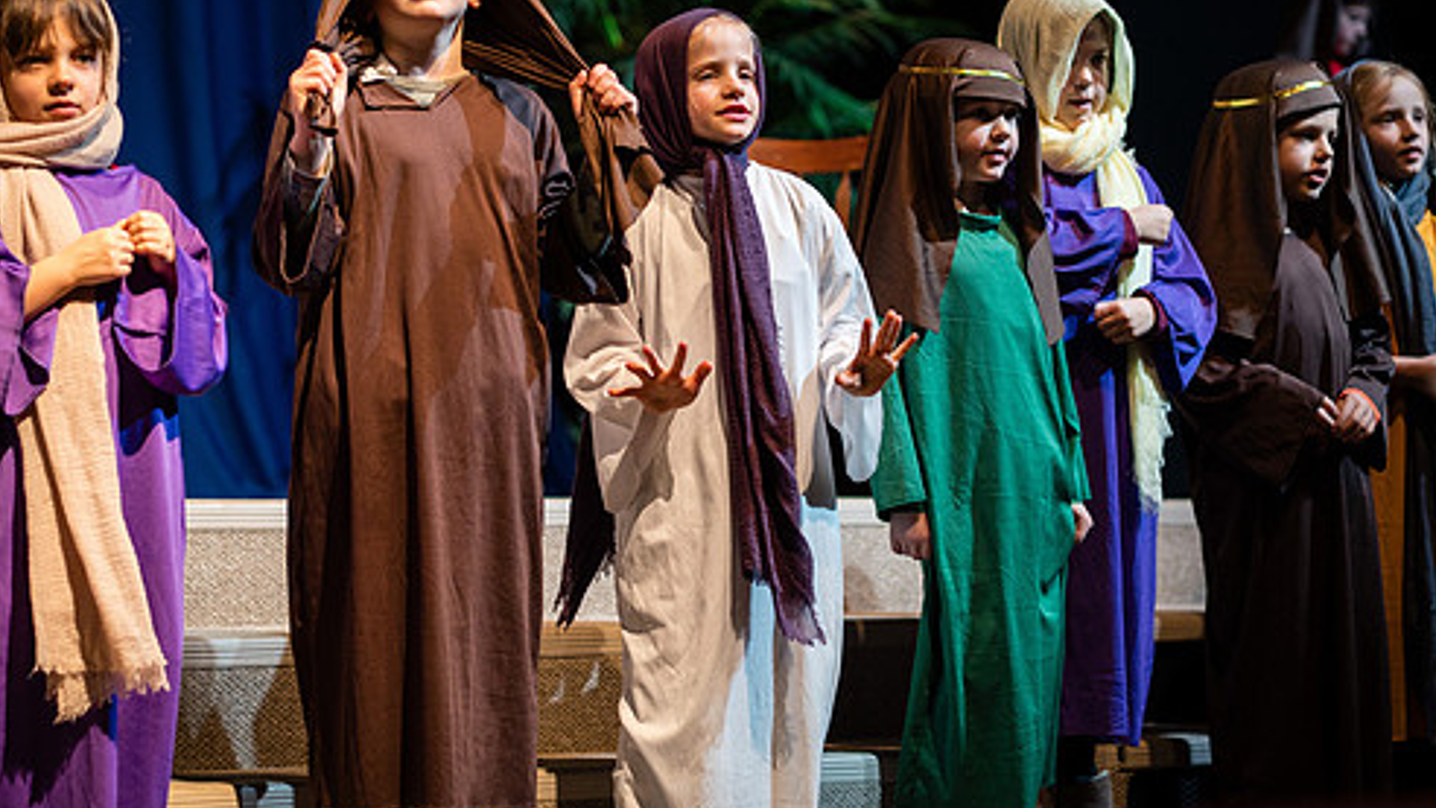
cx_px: 768
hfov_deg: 20.4
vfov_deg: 11.5
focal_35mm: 105
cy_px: 337
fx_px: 3999
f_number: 2.8
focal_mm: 85
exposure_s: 1/250
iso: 500
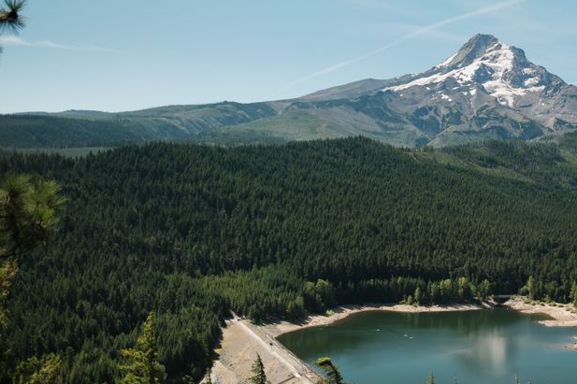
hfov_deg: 43.4
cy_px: 229
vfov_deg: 31.8
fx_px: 673
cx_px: 491
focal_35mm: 42
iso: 400
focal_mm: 16
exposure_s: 1/1250
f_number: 1.6
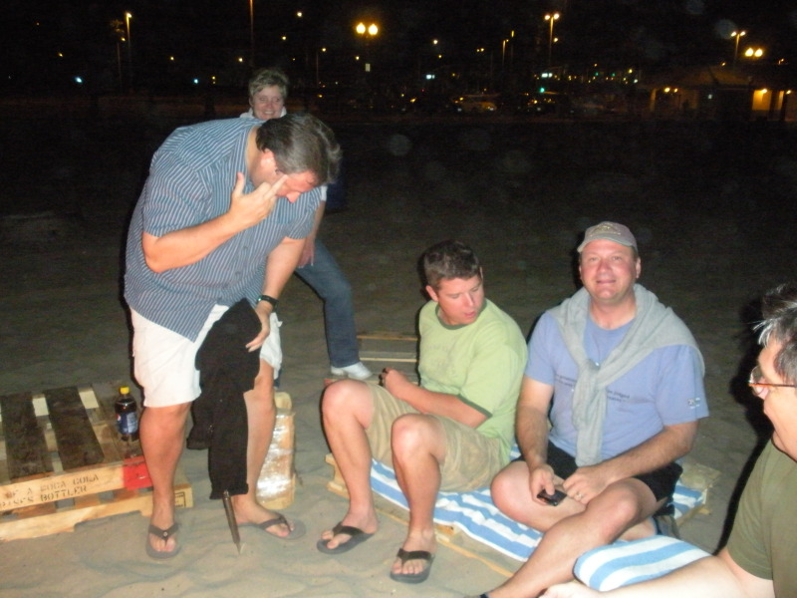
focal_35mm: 36
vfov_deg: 39.7
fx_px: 829
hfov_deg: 51.4
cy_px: 299
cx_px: 398
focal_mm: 6.3
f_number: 3.5
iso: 800
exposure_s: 1/60
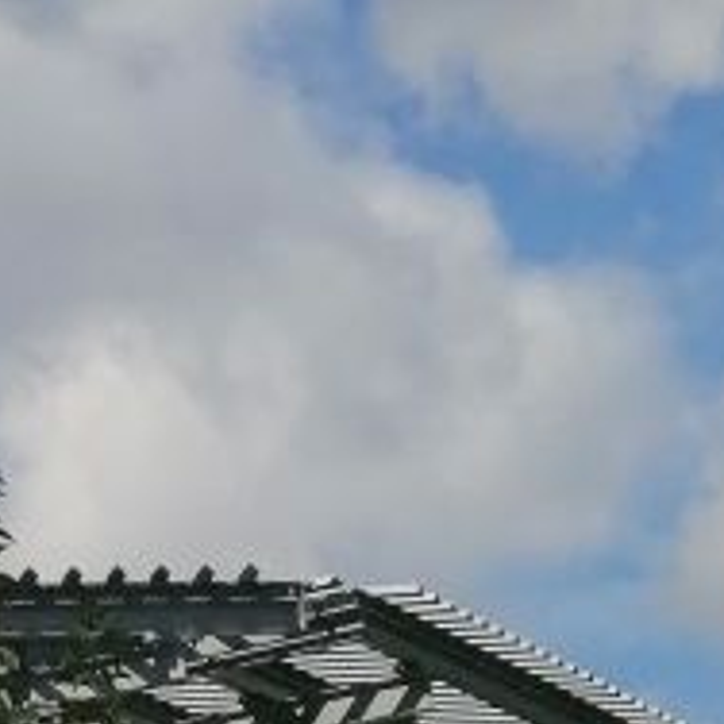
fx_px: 3597
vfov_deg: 10.1
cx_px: -813
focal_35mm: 152
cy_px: -967
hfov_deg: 10.4
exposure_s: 1/3003
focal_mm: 4.75
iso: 50
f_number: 1.8
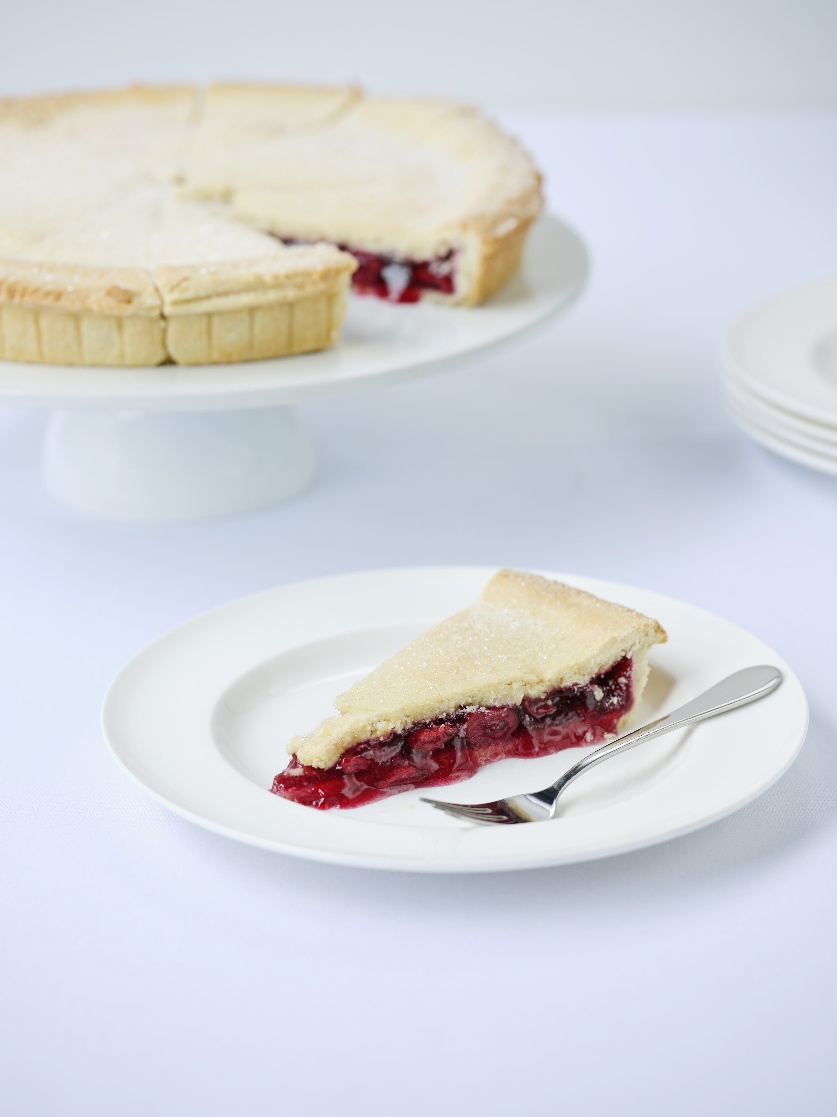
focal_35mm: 95
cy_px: 558
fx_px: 3063
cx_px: 418
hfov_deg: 15.6
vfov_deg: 20.7
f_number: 5.6
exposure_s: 1/13
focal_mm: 120
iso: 100
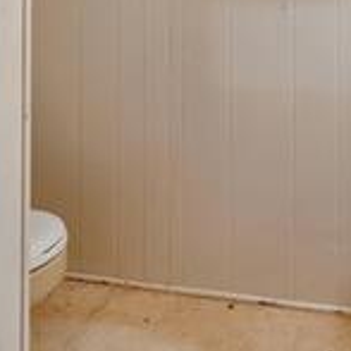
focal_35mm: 48
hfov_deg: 33.5
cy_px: -76
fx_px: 551
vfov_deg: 29.9
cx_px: 315
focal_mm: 13
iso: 800
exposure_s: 1/20
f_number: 8
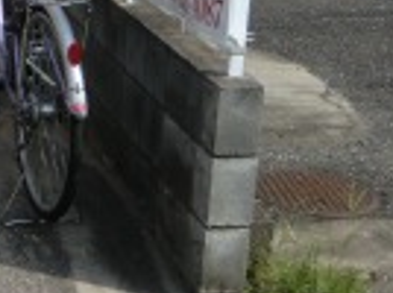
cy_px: 29
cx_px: -226
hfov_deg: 17.8
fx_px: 1099
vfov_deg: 15.0
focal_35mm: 97
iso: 64
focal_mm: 5.2
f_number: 3.5
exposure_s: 1/800
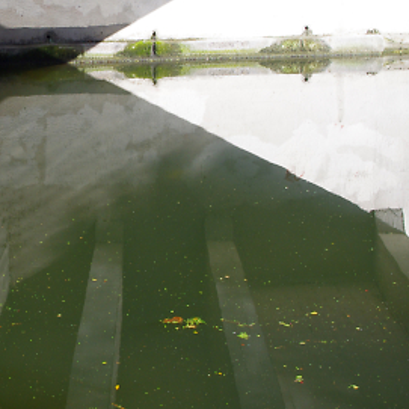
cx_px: 33
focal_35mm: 79
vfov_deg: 21.9
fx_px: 1056
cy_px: 146
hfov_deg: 21.4
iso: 400
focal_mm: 28.13
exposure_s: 1/100
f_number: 11
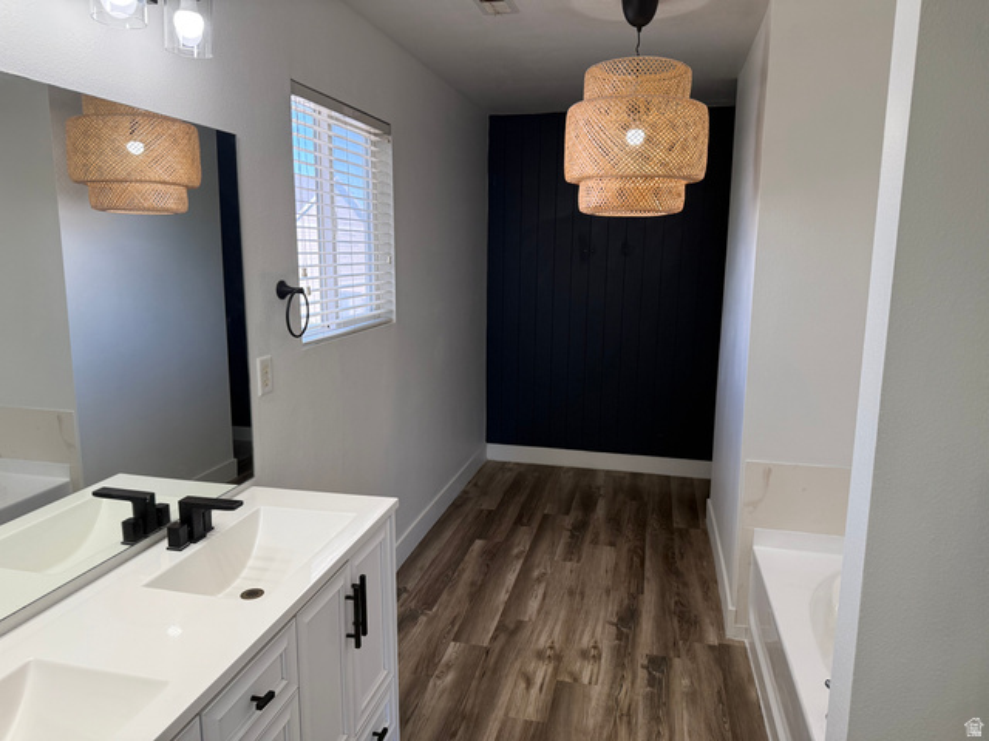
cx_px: 494
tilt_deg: -9.8
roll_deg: -0.1
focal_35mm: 24
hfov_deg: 71.6
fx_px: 686
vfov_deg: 56.8
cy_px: 370
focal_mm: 6.76
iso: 125
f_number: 1.78
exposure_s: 1/240
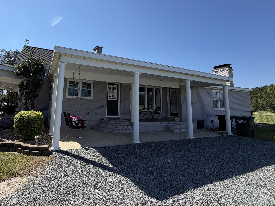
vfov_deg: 68.0
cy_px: 82
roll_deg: -1.6
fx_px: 151
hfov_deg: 83.4
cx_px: 106
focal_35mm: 19
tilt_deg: +8.9
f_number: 2.2
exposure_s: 1/853
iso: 20
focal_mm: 2.22
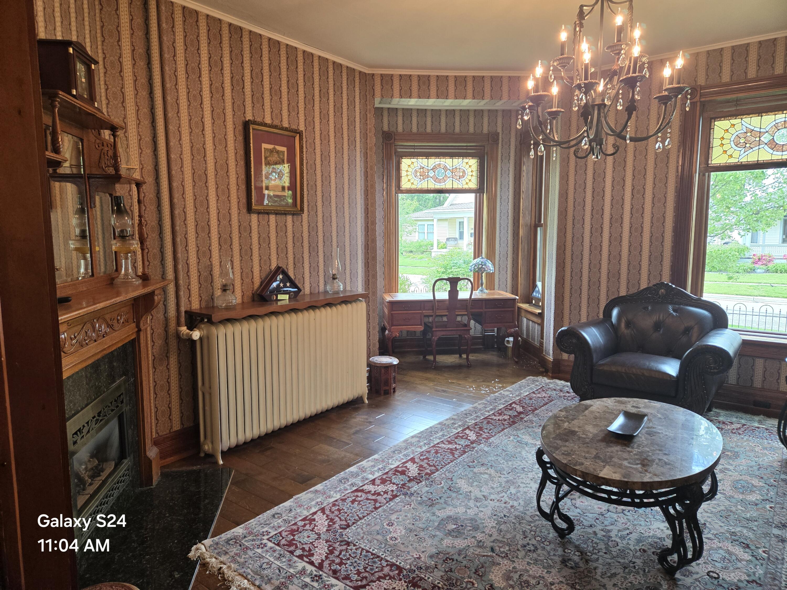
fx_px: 523
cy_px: 295
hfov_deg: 73.9
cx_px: 394
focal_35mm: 23
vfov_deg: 58.9
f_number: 1.8
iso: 125
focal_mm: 5.4
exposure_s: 1/120
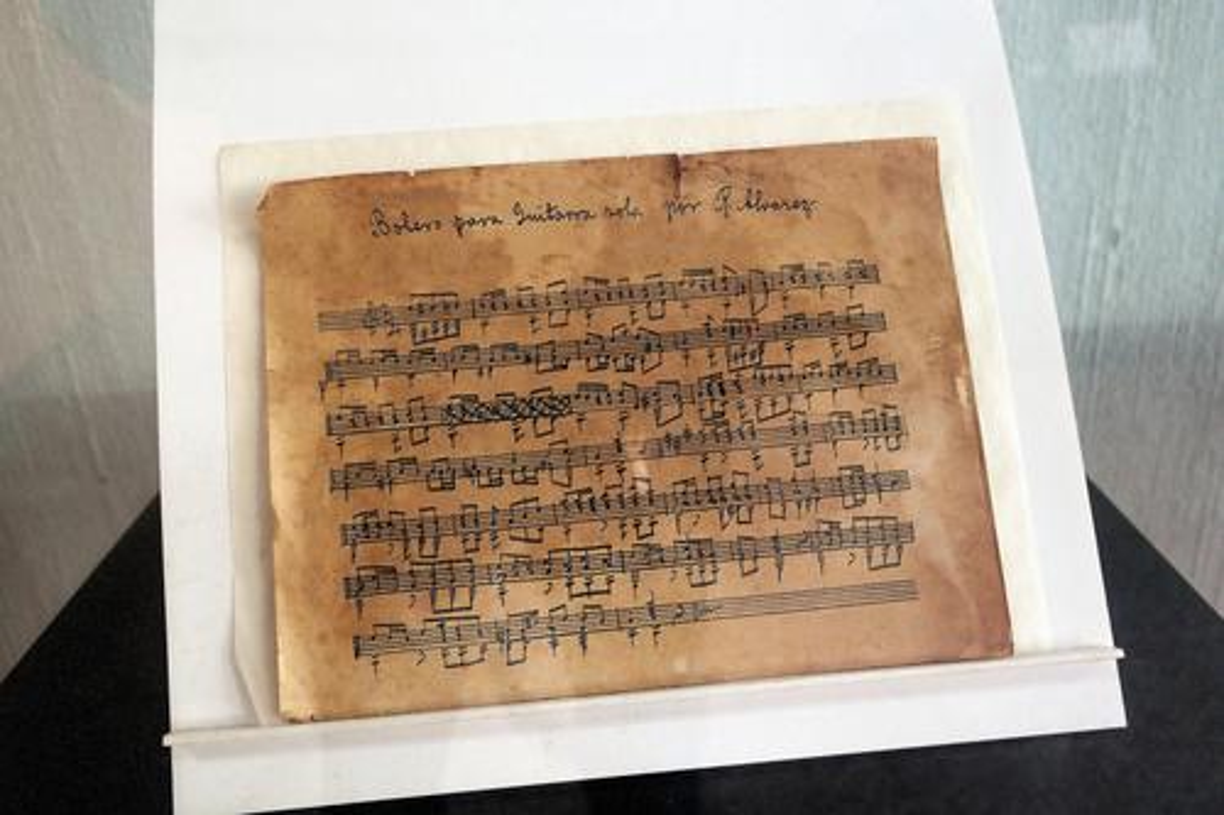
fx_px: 1020
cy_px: 408
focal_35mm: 30
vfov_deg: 43.6
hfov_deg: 61.9
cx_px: 612
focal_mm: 20
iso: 800
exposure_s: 1/40
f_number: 3.5
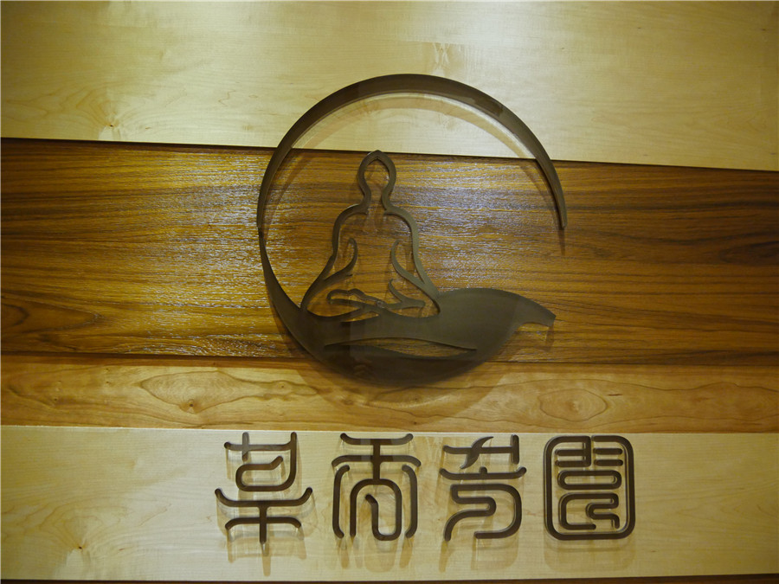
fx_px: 630
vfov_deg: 49.7
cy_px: 292
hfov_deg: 63.4
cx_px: 390
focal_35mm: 28
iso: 2000
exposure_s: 1/60
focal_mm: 14
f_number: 3.5
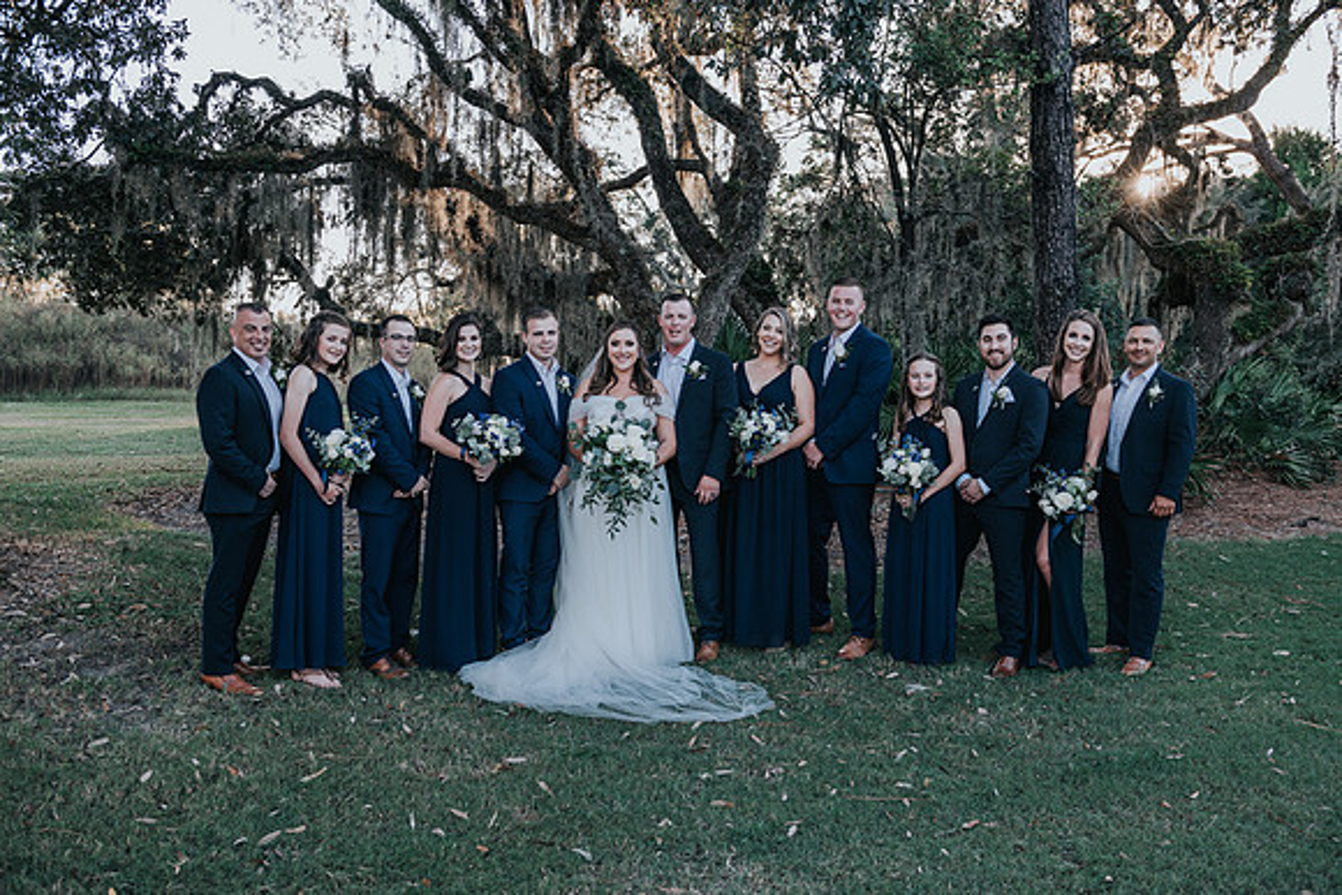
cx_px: 664
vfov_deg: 35.1
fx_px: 1413
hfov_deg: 50.8
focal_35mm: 38
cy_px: 481
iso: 200
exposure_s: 1/200
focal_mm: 35
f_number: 4.5
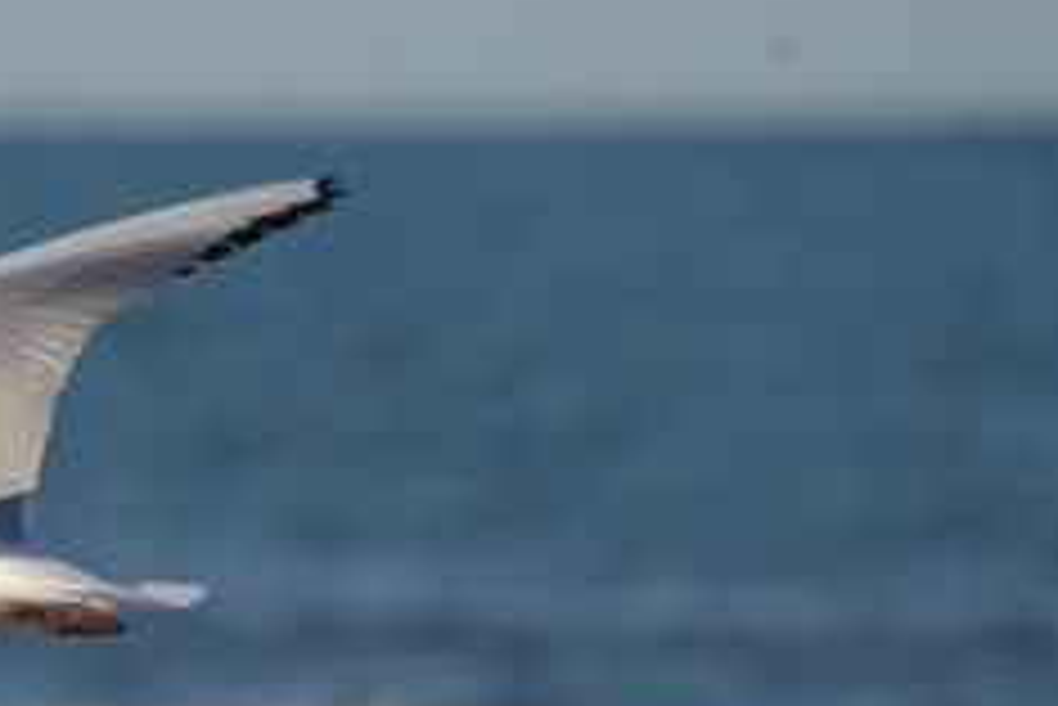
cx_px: 176
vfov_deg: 1.8
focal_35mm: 784
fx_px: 23054
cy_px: 578
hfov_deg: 2.6
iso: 200
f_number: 6.7
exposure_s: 1/500
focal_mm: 300
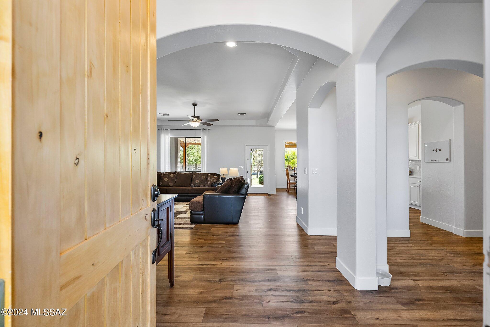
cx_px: 245
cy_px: 164
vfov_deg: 73.8
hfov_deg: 96.7
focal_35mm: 16
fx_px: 218
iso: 2500
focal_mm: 16
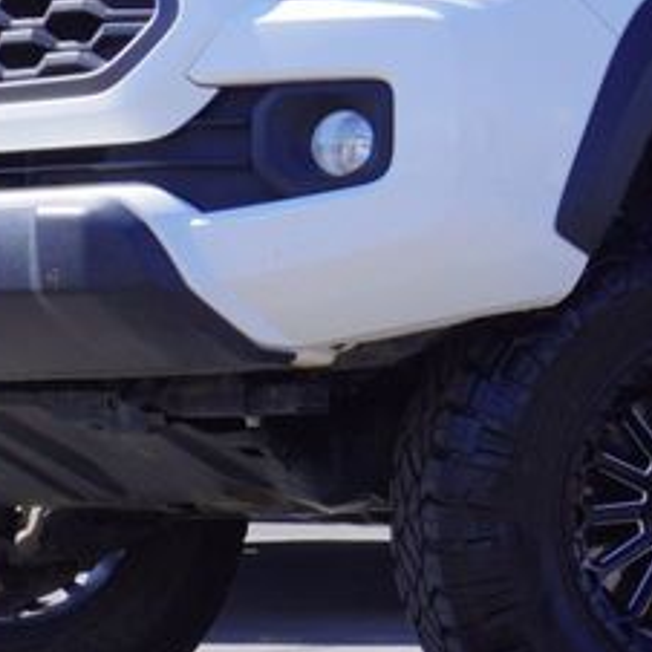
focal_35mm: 150
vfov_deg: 11.4
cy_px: -153
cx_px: 698
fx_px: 3196
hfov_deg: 11.5
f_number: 8
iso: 100
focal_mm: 26
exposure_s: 1/100
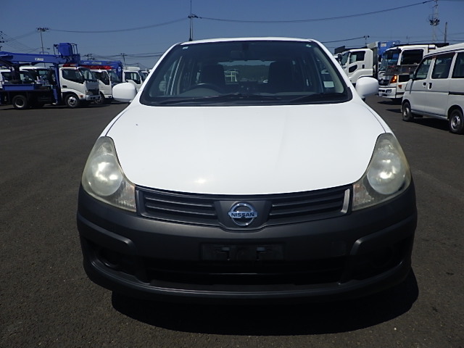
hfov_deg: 63.4
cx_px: 232
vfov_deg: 49.7
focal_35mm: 28
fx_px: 375
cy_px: 174
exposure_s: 1/2500
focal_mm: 5
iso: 125
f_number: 4.2
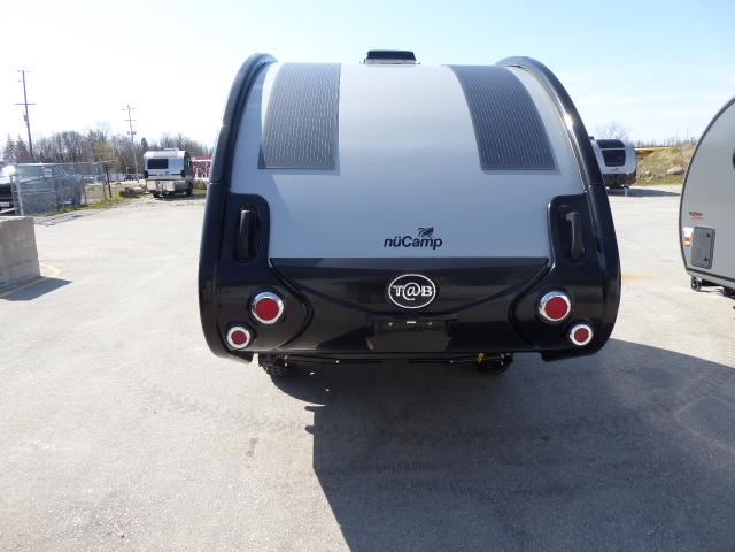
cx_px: 368
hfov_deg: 71.6
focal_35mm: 24
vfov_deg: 56.8
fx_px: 510
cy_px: 276
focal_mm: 4.3
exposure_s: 1/500
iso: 80
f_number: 3.3
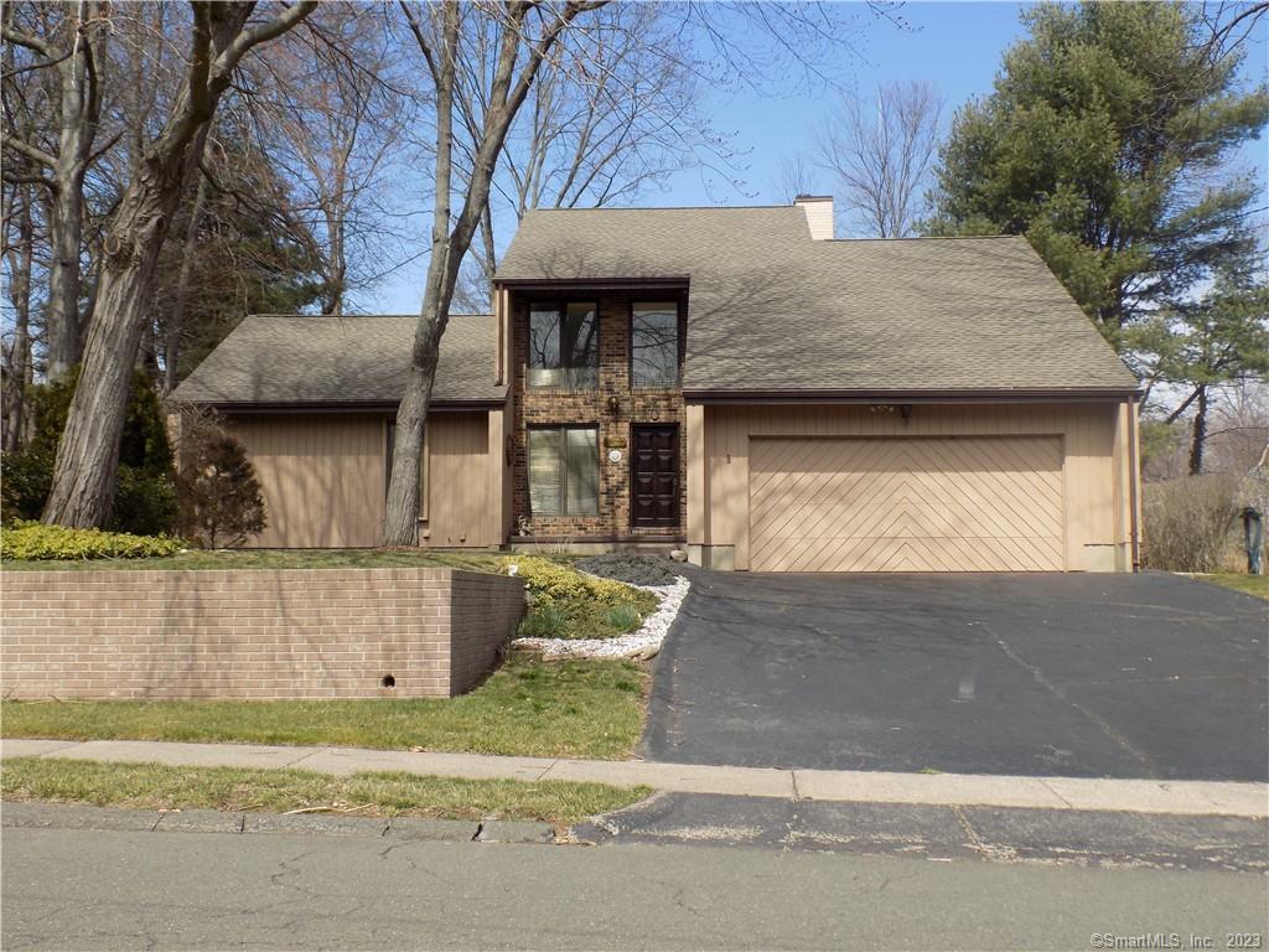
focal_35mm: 41
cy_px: 476
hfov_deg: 45.8
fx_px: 1503
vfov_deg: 35.1
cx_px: 634
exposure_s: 1/500
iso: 80
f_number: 3.6
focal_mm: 7.3
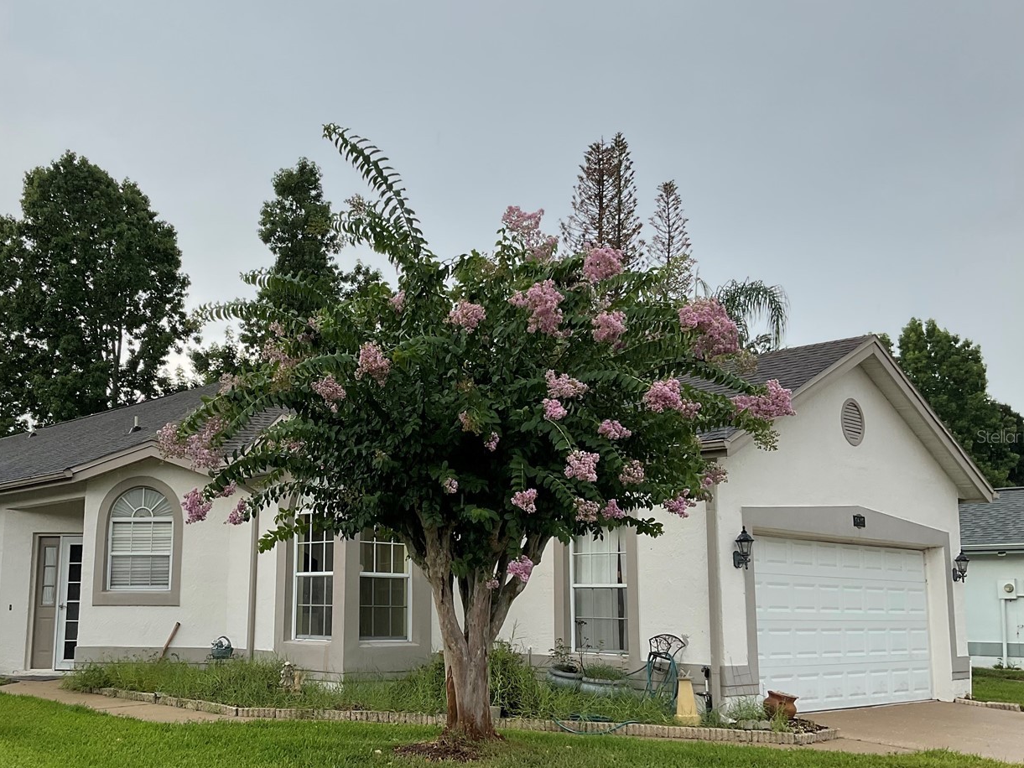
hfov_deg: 48.5
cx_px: 385
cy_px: 436
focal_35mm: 38
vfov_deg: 37.7
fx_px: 1124
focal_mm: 3
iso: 16
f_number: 1.8
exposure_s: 1/534
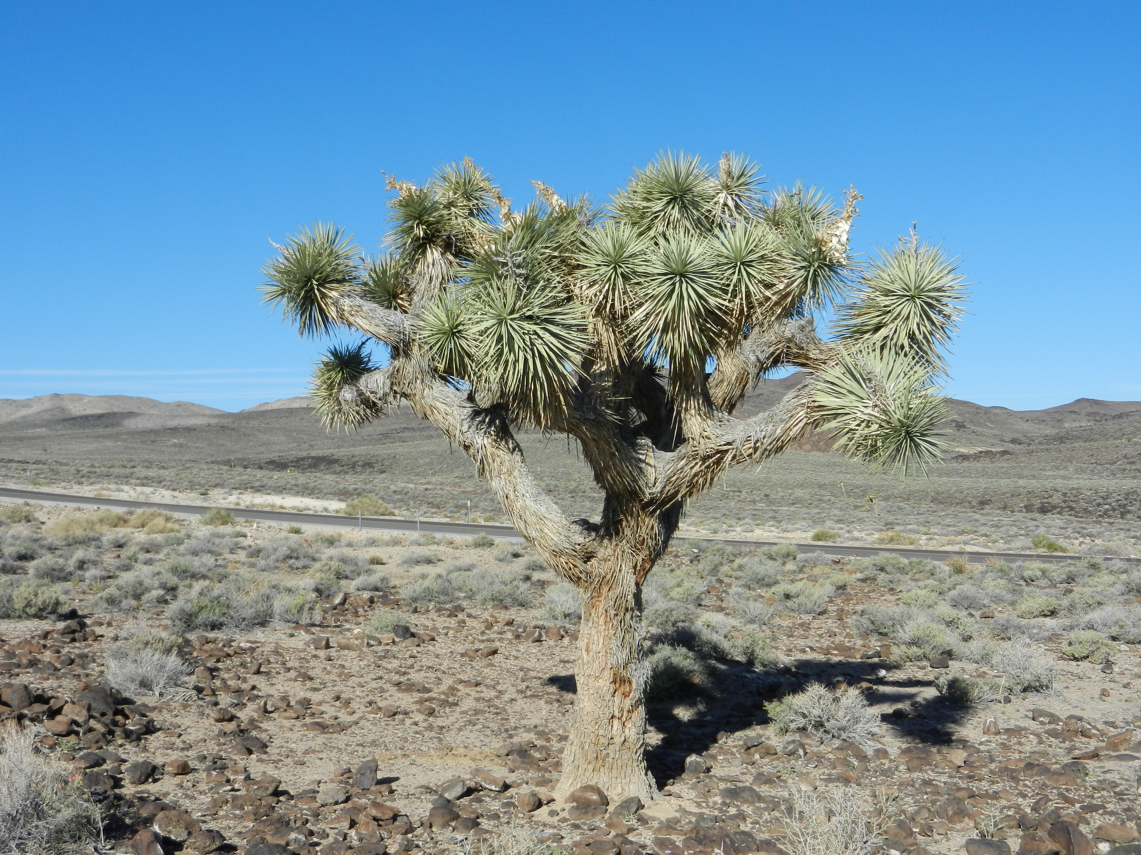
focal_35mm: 38
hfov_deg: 49.0
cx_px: 570
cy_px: 428
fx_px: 1253
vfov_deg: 37.7
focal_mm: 6.9
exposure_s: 1/1600
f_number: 4
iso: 160
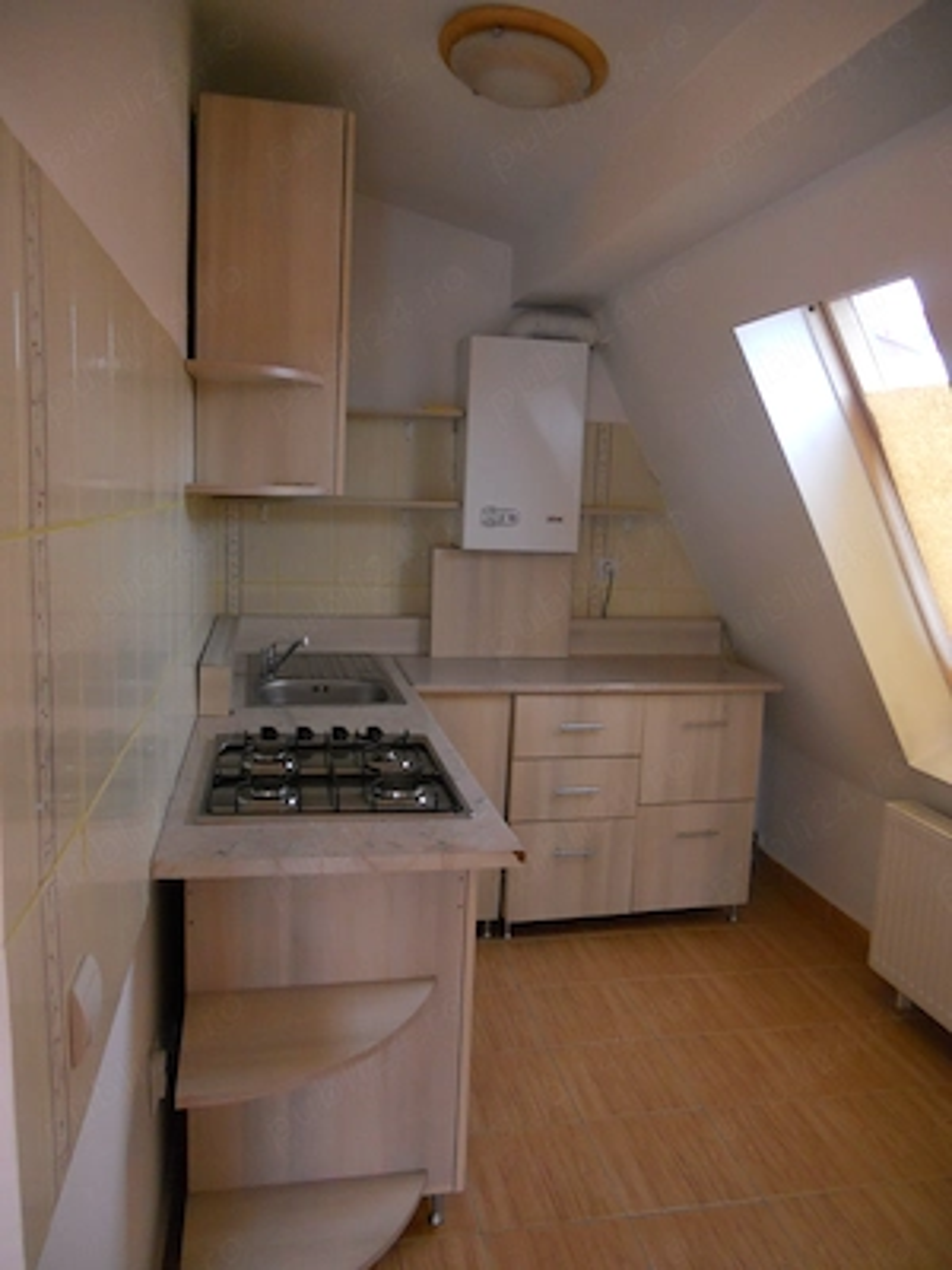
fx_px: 990
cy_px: 635
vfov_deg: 65.3
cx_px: 476
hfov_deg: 51.4
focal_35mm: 27
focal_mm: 4.9
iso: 320
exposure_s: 1/30
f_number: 3.2
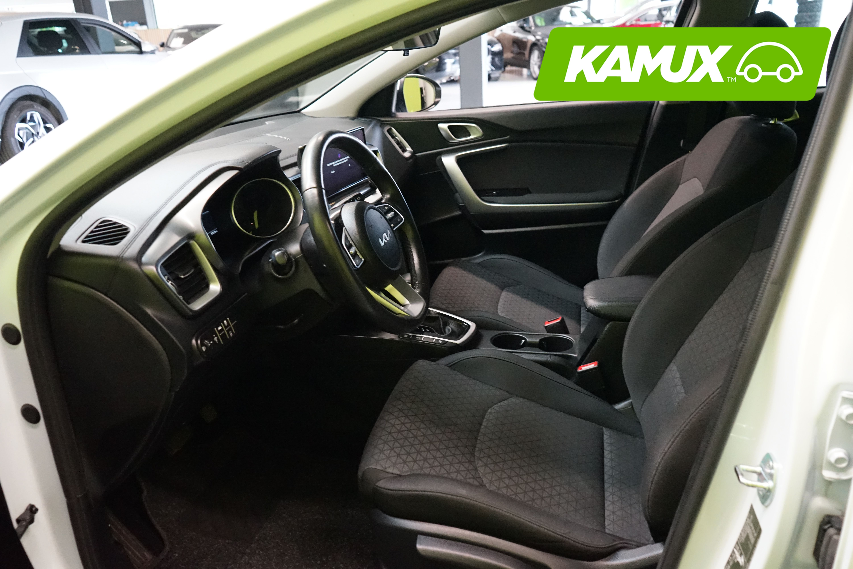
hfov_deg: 65.5
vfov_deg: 46.4
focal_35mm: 28
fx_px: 663
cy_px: 284
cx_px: 426
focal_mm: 28
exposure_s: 1/40
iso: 6400
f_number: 5.6
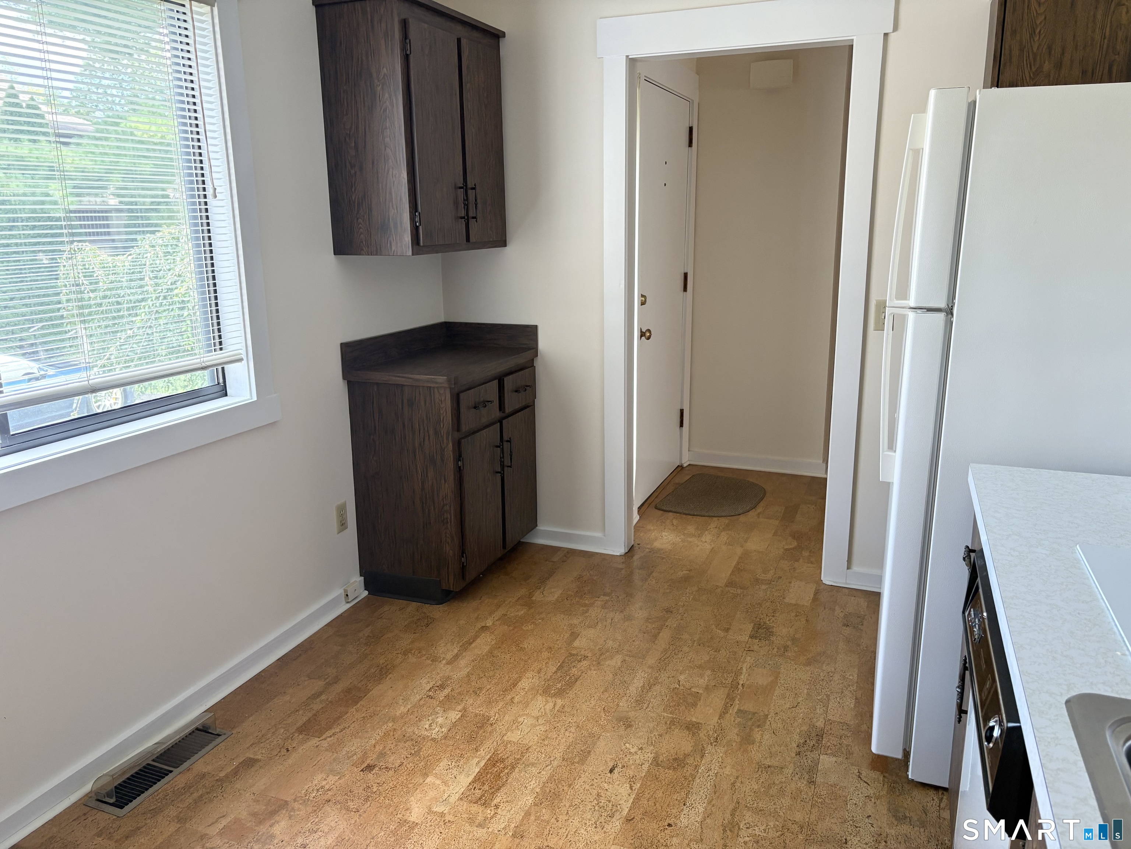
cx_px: 566
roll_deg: +1.4
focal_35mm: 26
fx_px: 849
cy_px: 424
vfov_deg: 53.1
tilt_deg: -13.3
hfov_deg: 67.3
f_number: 1.6
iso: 125
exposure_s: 1/62
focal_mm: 5.96
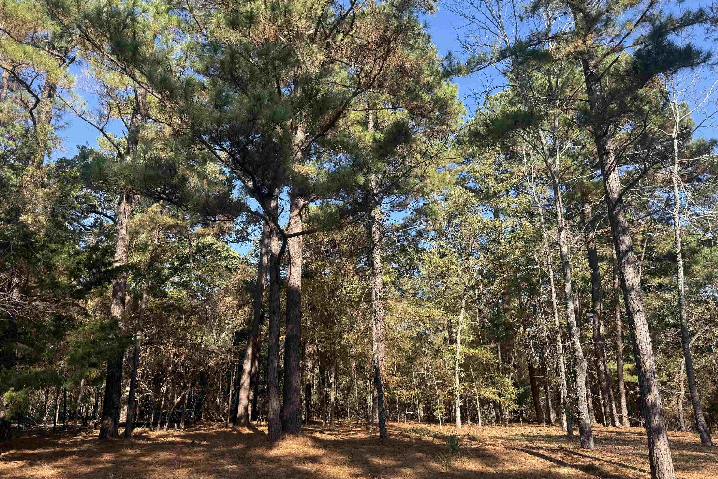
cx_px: 359
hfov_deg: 71.5
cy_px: 261
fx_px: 499
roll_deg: -0.1
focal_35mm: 25
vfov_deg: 51.2
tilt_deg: +16.8
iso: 80
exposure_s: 1/909
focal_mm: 6.76
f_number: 1.78
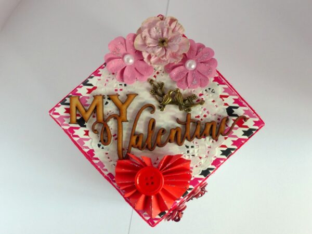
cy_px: 117
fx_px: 424
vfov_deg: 30.9
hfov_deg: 40.4
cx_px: 156
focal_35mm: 47
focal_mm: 8.4
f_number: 4.5
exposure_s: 1/100
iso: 200
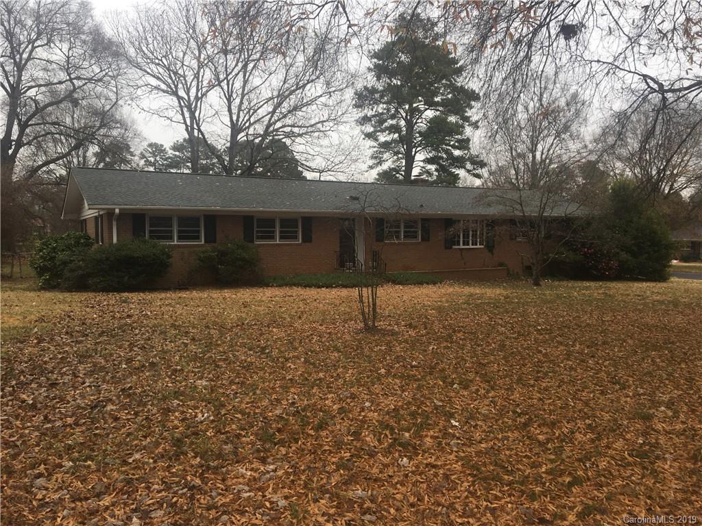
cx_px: 351
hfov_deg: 61.7
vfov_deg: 48.2
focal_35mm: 29
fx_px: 588
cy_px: 263
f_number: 2.2
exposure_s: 1/175
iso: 25
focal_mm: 4.15
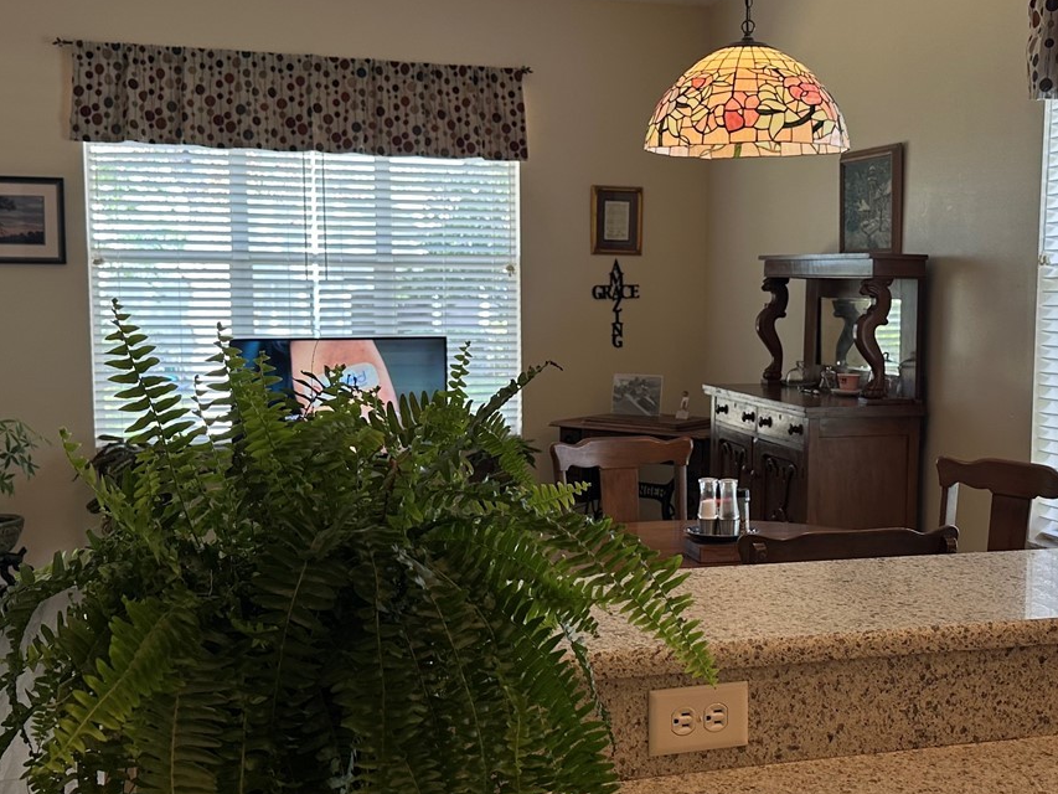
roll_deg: -1.4
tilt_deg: -6.0
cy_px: 401
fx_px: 1376
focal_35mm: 45
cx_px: 650
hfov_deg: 41.8
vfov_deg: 32.2
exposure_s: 1/120
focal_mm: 6.86
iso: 100
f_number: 1.78
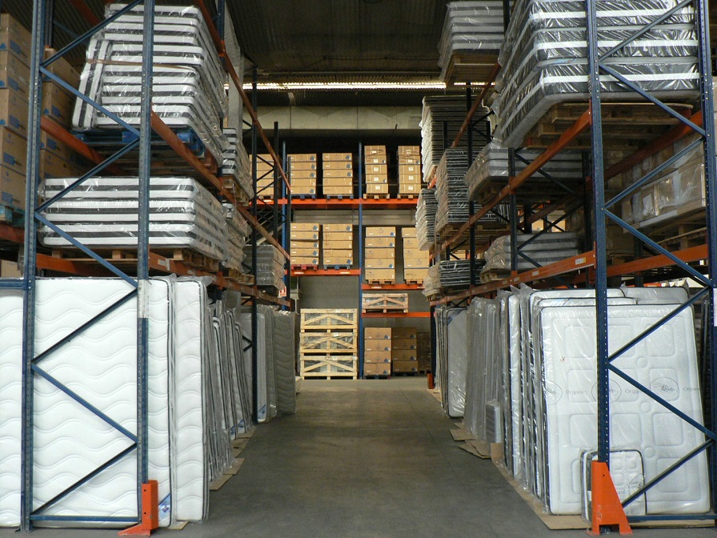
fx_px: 746
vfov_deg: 39.7
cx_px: 358
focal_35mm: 36
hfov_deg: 51.4
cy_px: 269
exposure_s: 1/25
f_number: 2.8
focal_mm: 6
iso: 200
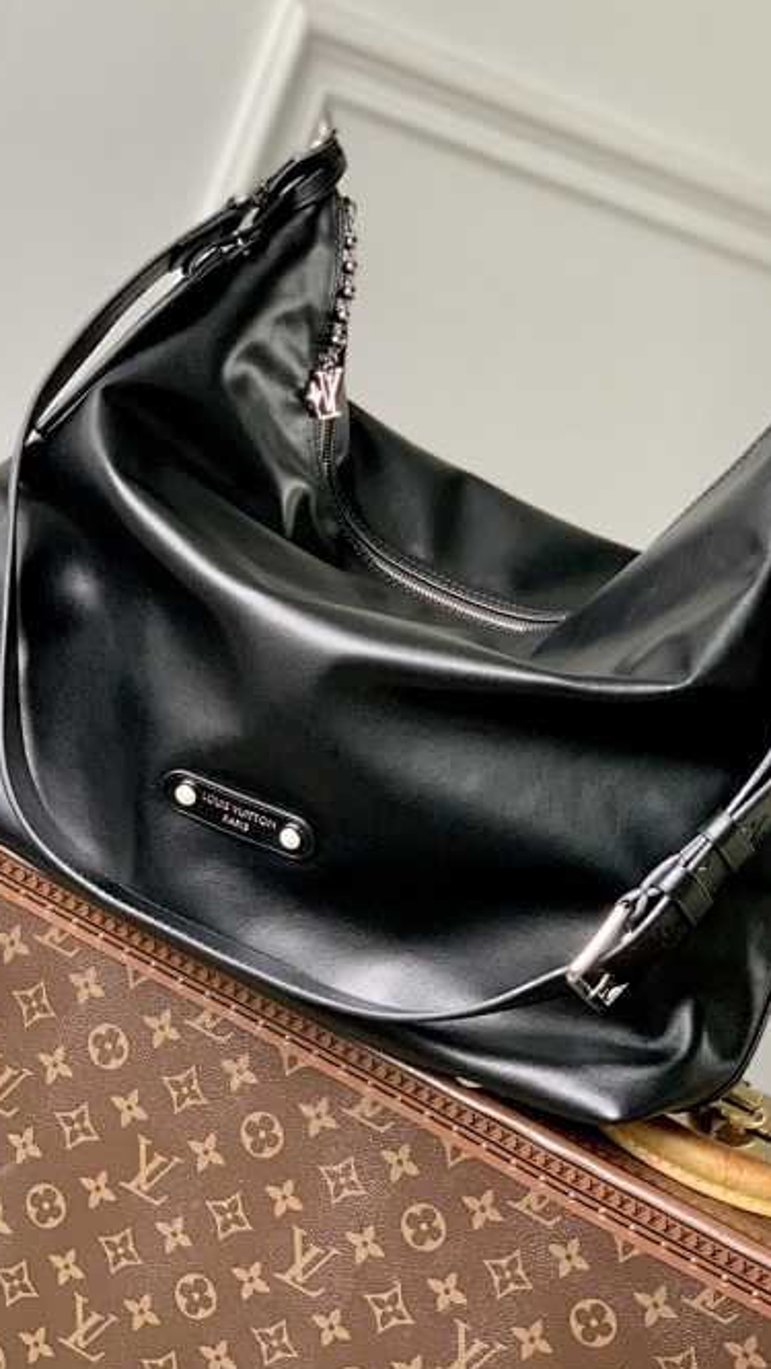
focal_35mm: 68
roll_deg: -20.8
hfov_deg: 17.7
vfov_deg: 31.0
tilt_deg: -10.3
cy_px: 604
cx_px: 393
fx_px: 2470
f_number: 2.4
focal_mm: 6
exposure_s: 1/87
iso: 125
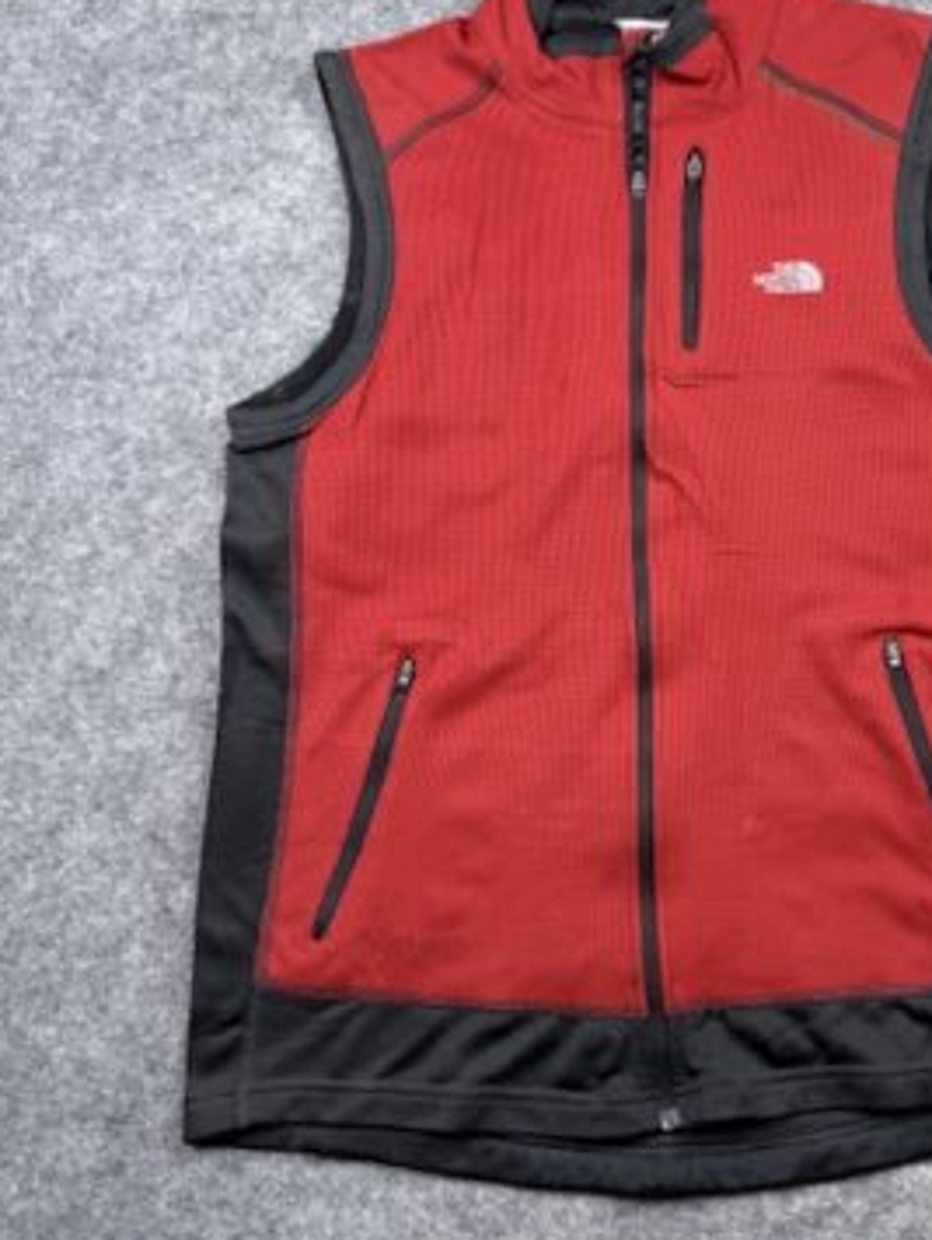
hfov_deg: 39.3
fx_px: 1290
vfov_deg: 51.3
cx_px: 618
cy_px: 599
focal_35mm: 36
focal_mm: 6.76
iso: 64
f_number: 1.78
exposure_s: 1/100
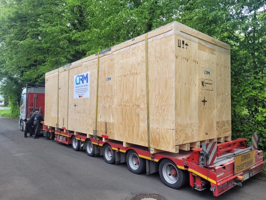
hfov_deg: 67.3
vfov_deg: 53.1
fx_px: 200
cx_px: 133
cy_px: 100
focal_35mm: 26
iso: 40
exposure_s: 1/522
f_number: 1.8
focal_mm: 5.4
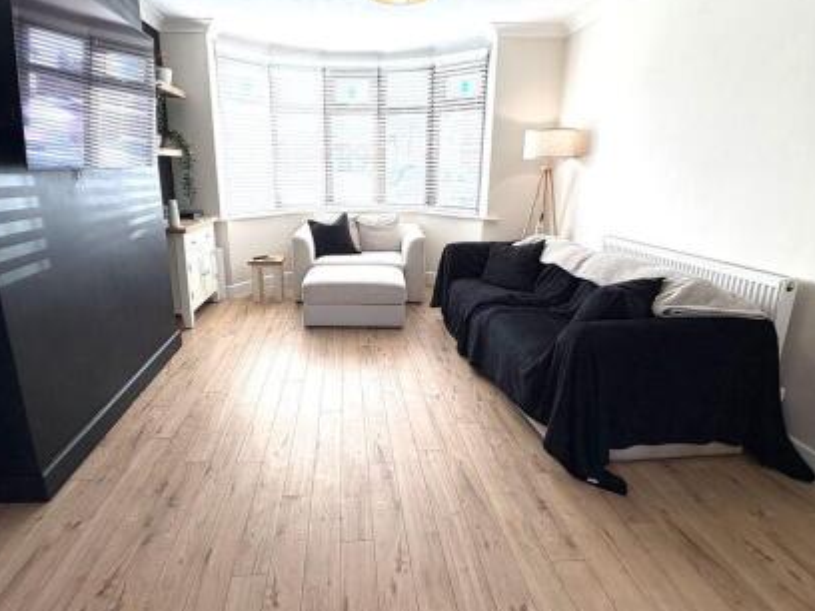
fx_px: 471
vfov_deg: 66.0
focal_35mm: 20
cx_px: 369
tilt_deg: -15.4
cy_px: 295
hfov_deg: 81.5
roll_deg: +0.4
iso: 64
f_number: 2.2
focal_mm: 2.22
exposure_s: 1/131
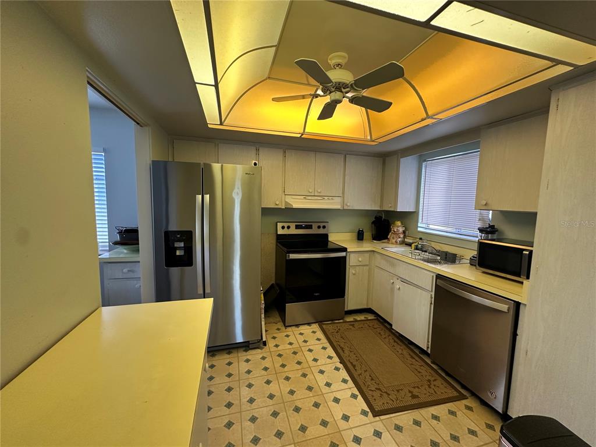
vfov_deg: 85.7
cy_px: 224
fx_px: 241
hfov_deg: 102.1
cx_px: 298
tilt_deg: -5.6
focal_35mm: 14
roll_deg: -2.1
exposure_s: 1/60
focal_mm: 2.22
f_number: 2.2
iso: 200
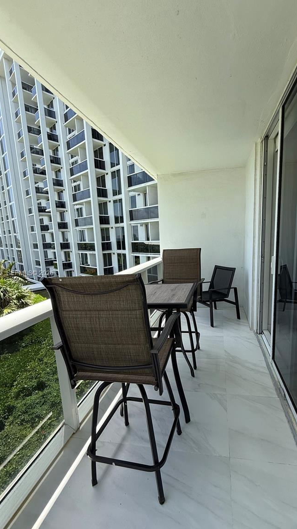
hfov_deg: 66.5
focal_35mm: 16
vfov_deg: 99.3
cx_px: 176
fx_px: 224
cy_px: 274
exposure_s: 1/564
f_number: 2.2
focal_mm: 2.22
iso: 64
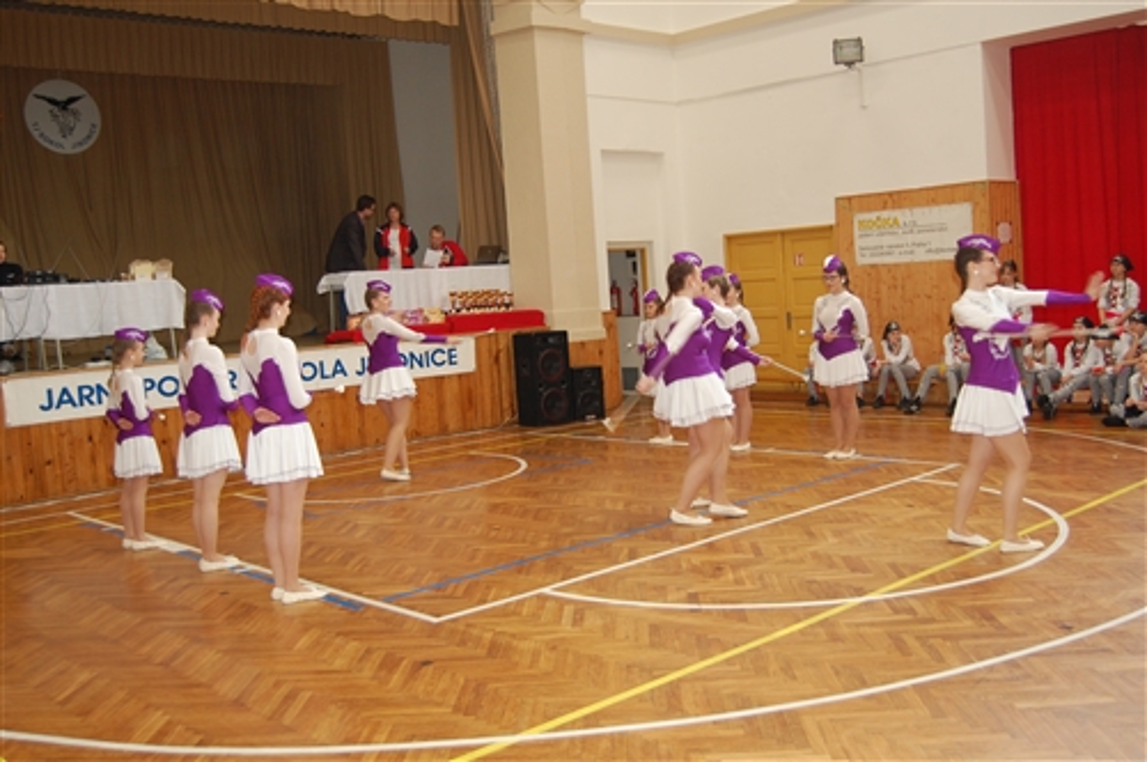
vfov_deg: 36.8
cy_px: 381
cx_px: 574
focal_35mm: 36
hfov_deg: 53.2
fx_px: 1146
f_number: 4
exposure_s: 1/60
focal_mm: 24
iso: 450
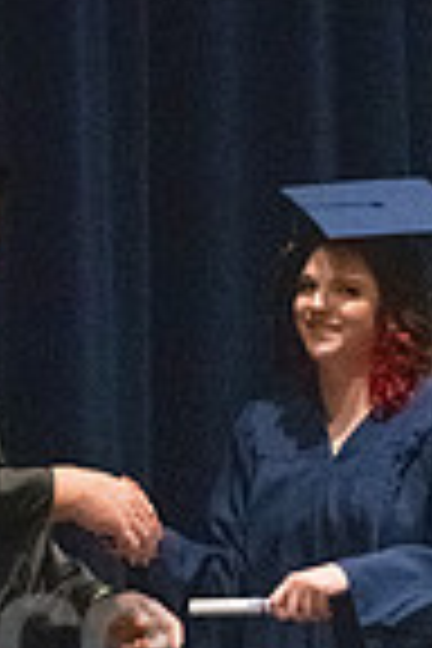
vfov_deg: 3.4
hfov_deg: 2.3
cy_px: 688
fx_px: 10943
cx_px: 65
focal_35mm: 608
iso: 10000
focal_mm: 130
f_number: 3.2
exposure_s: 1/400
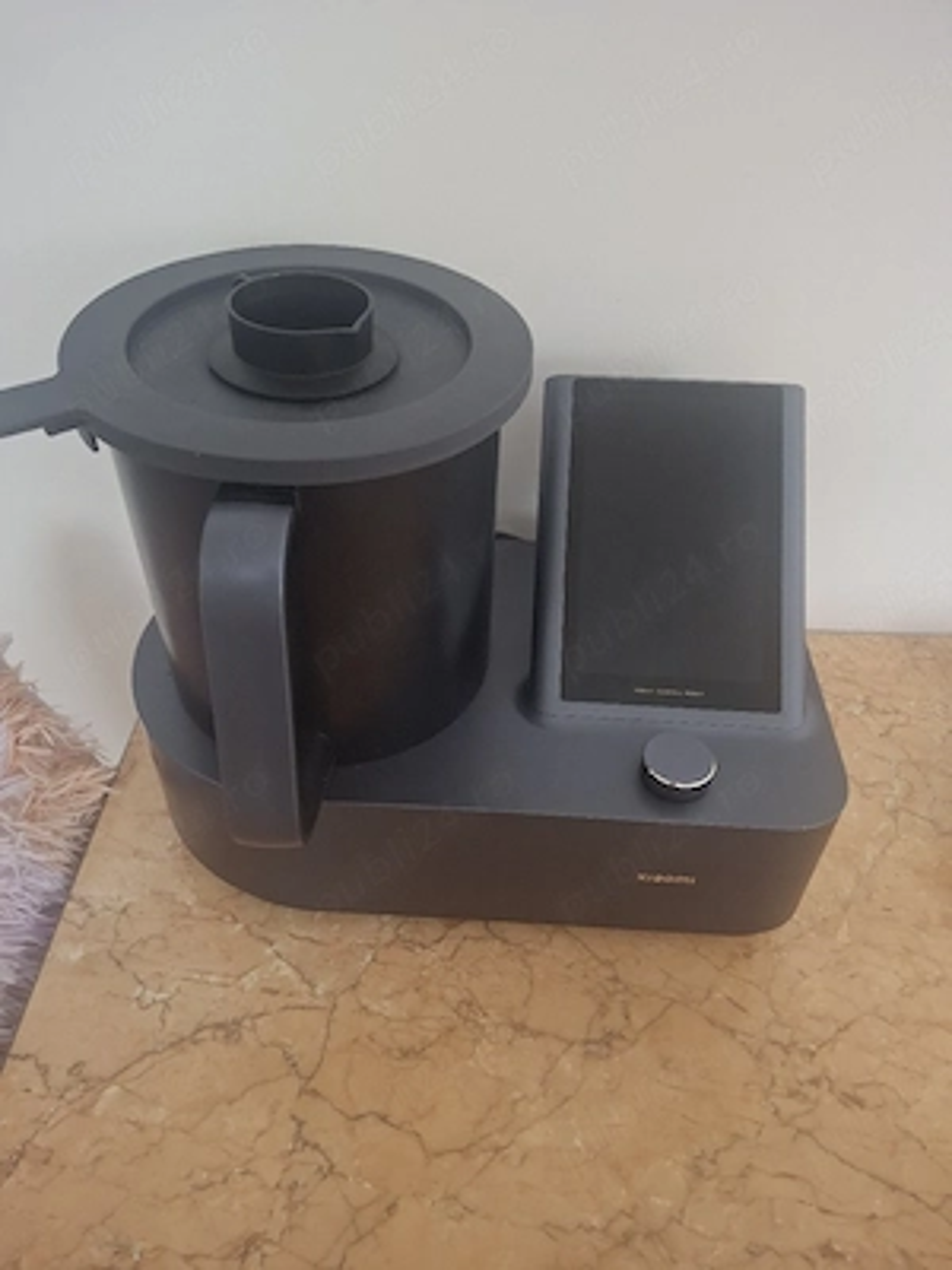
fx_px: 917
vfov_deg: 69.4
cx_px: 476
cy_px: 635
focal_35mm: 25
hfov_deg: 54.9
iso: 400
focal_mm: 4.69
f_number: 1.8
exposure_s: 1/25
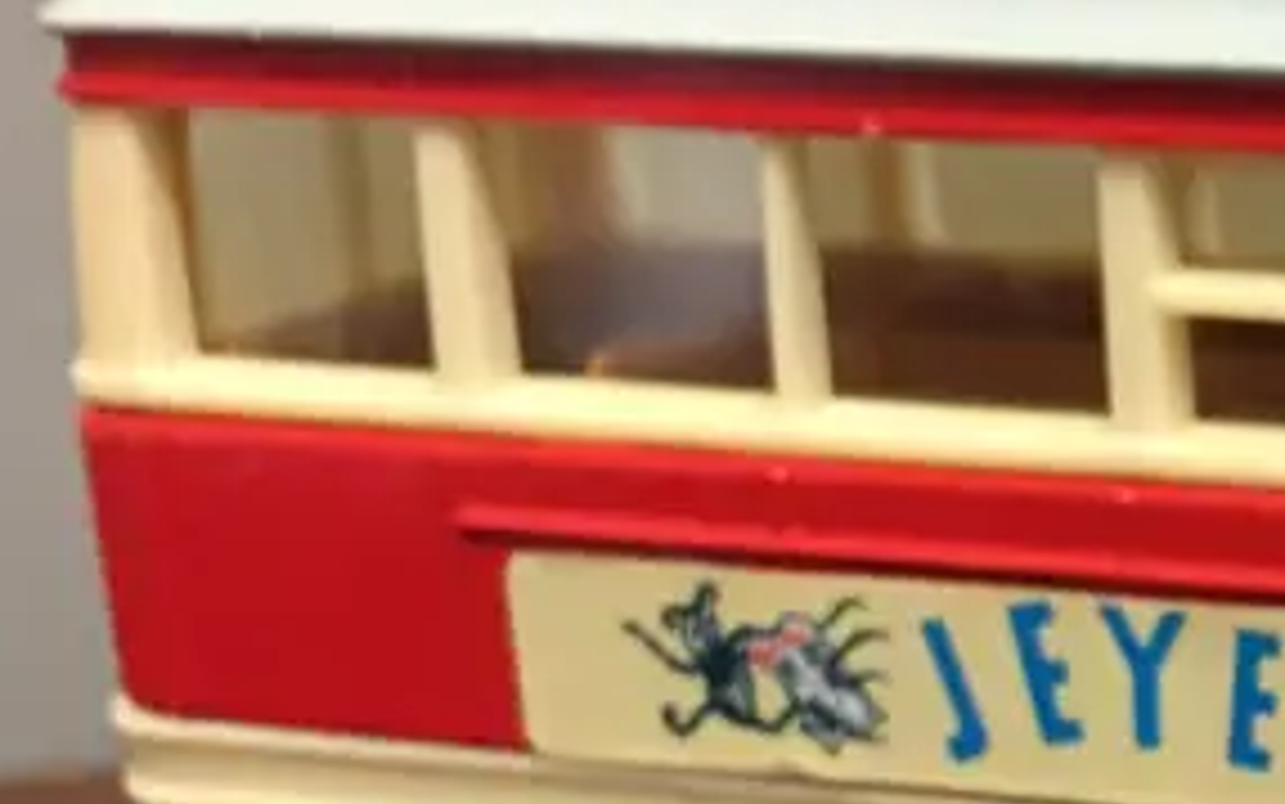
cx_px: 1932
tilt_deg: -17.0
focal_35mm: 110
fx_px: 3854
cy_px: 719
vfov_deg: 11.8
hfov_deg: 17.1
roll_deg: +0.7
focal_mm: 4.15
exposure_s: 1/17
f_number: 2.2
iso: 100
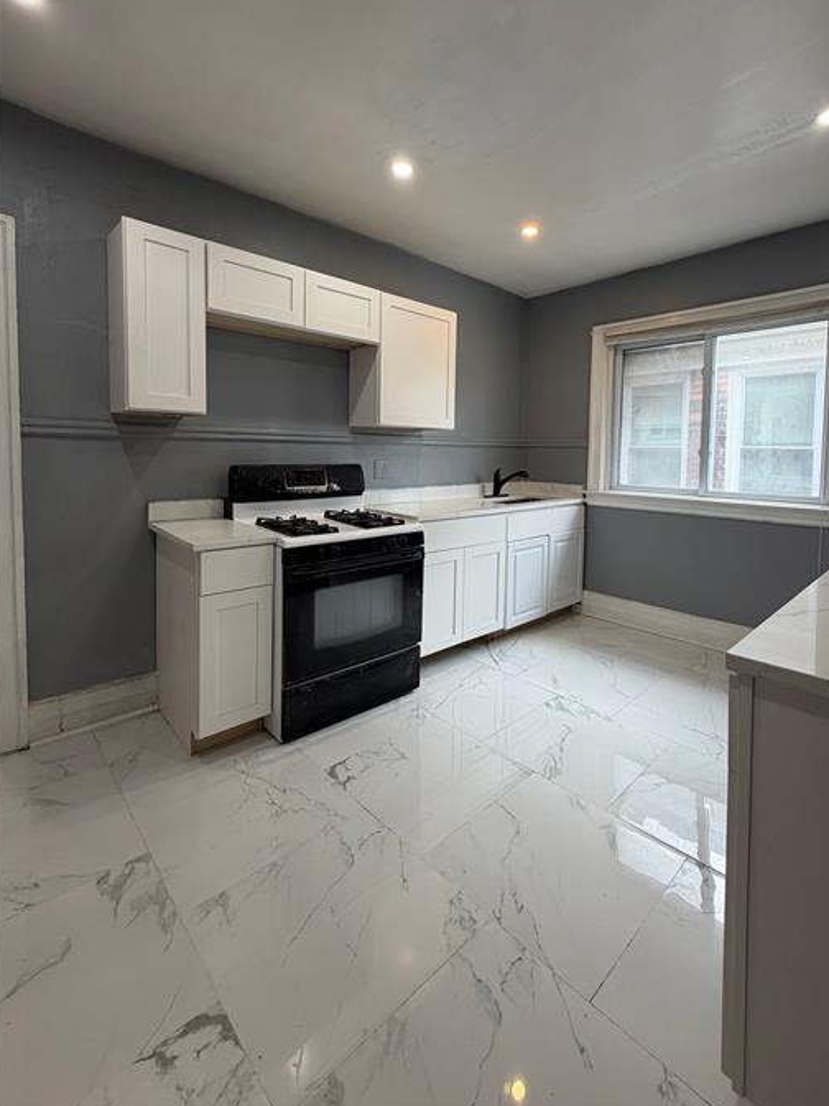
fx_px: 511
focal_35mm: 16
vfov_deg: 94.0
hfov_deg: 77.8
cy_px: 481
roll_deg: -0.8
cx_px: 464
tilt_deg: -3.2
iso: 125
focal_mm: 2.22
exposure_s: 1/120
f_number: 2.2
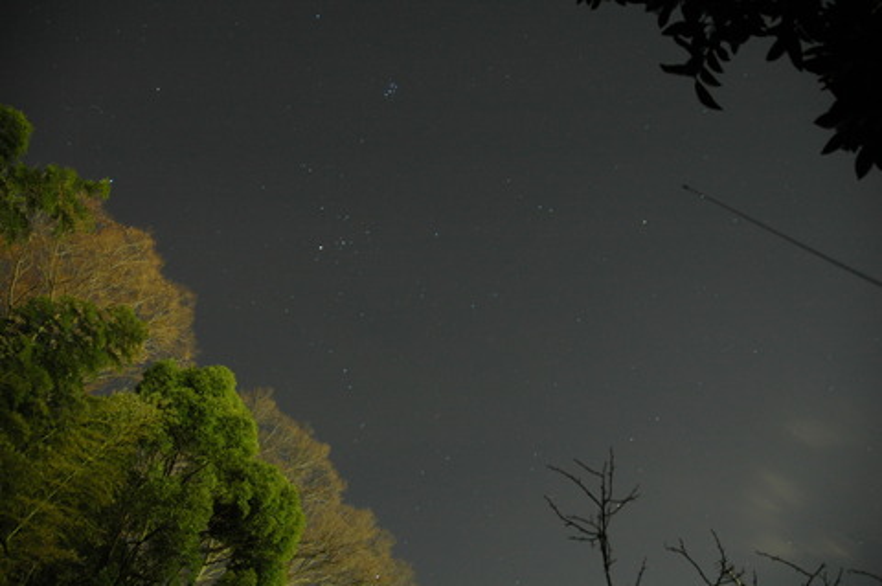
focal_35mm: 27
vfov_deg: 47.8
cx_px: 441
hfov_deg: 67.4
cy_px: 293
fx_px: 661
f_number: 3.5
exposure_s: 30
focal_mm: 18
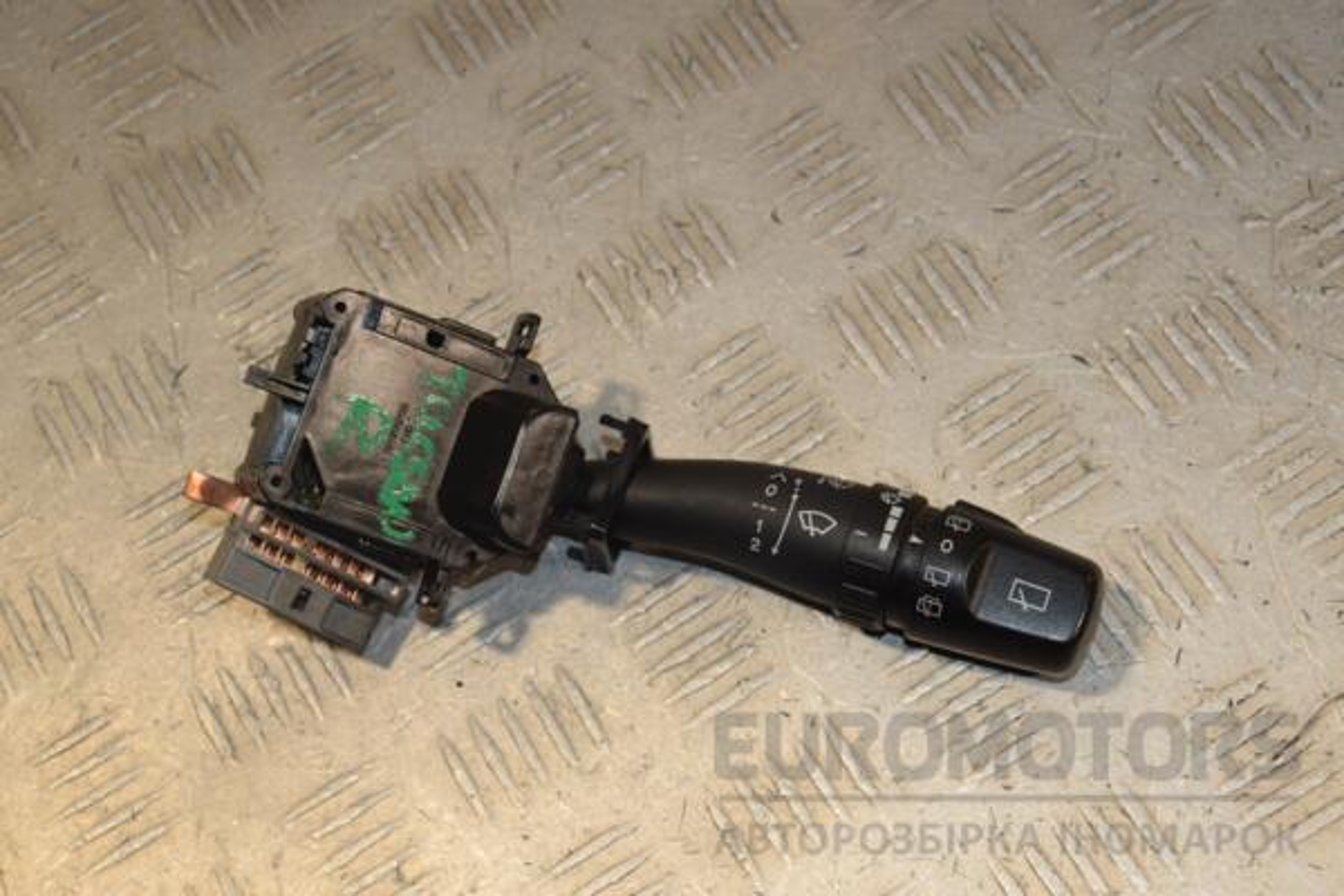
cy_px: 448
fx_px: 2520
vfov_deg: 20.2
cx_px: 672
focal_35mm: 68
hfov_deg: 29.9
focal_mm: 45
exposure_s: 1/200
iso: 800
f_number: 9
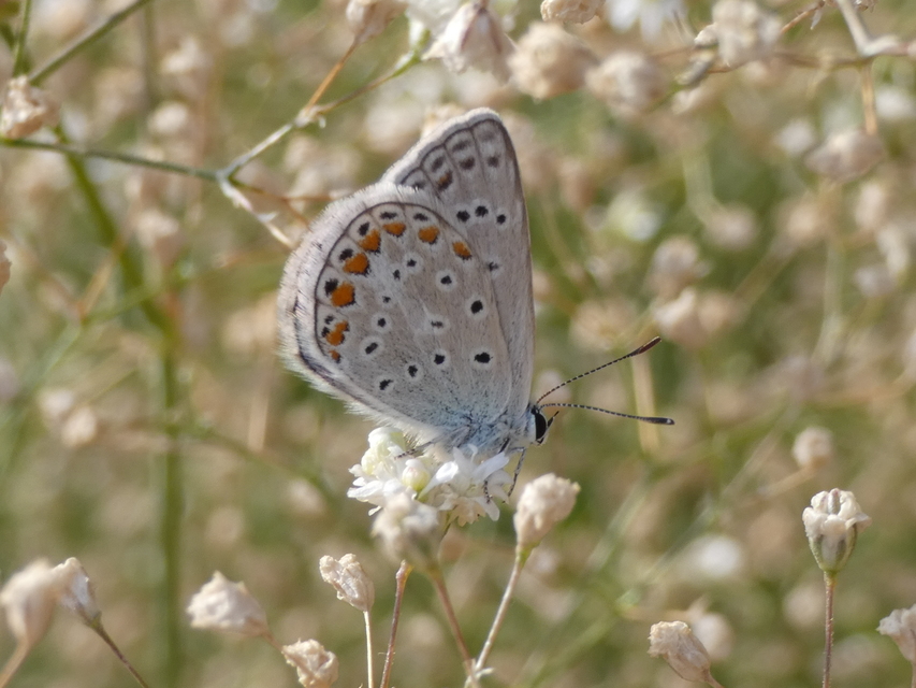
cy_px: 344
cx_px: 458
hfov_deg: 15.2
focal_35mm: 130
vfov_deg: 11.4
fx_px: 3441
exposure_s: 1/100
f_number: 5.2
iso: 80
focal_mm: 23.3
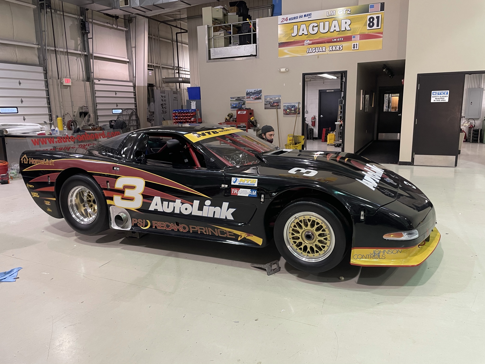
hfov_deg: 67.3
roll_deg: +0.5
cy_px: 182
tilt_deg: -11.8
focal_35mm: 26
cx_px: 242
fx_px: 364
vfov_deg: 53.1
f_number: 1.6
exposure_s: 1/60
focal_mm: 4.2
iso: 125
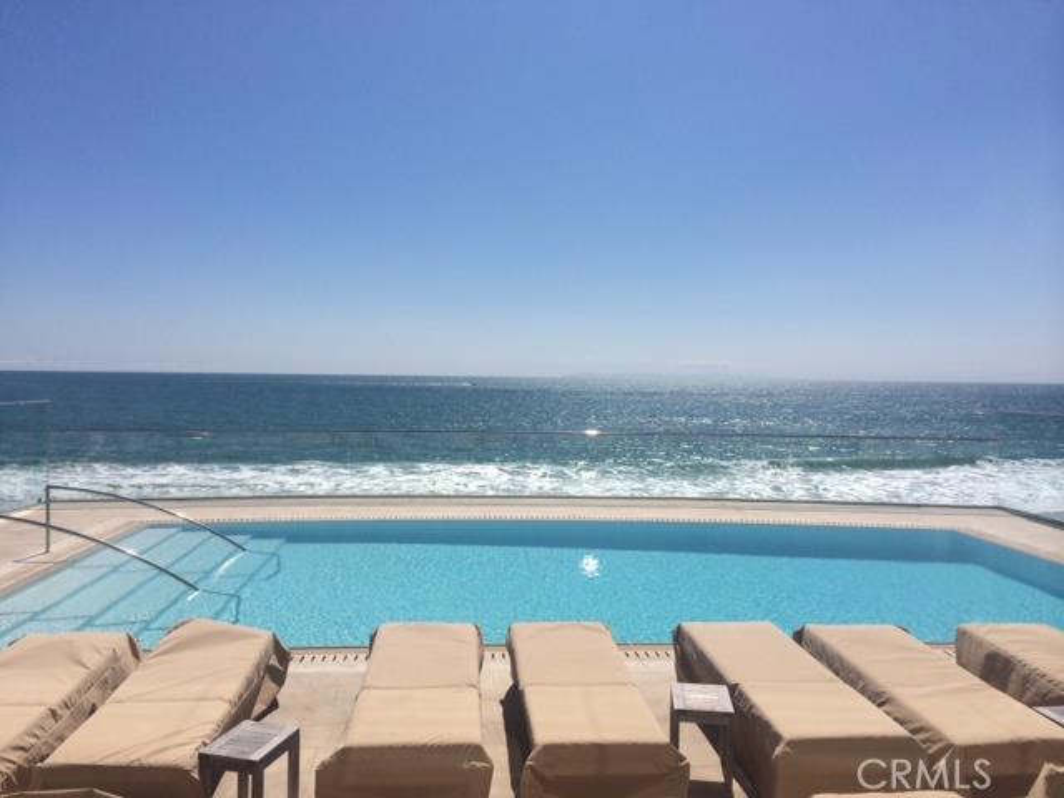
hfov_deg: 60.0
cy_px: 399
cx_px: 532
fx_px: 922
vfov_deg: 46.8
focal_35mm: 30
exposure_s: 1/6849
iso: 40
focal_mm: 4.12
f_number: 2.2
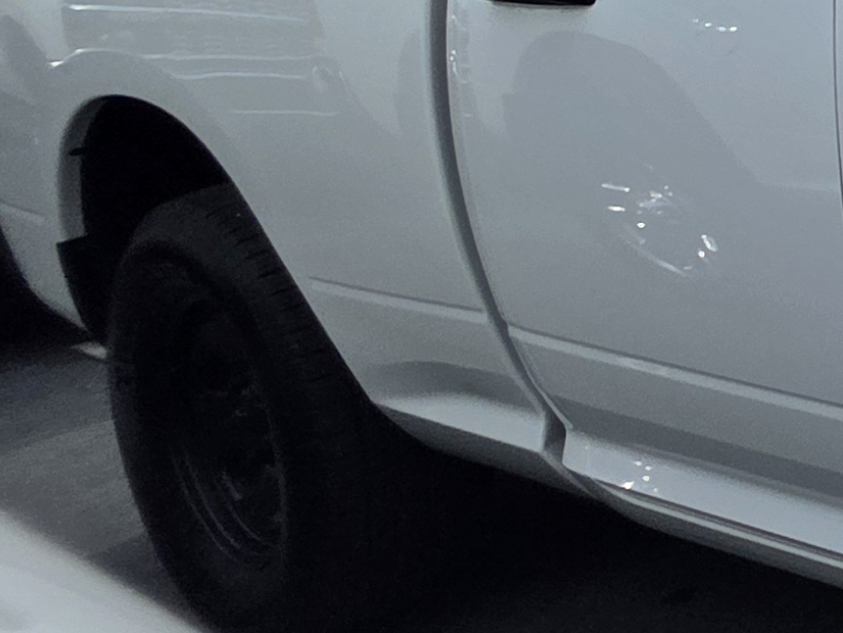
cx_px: 1922
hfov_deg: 16.3
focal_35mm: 63
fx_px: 1534
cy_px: -189
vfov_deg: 21.1
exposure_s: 1/3255
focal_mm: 2.2
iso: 40
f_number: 1.9
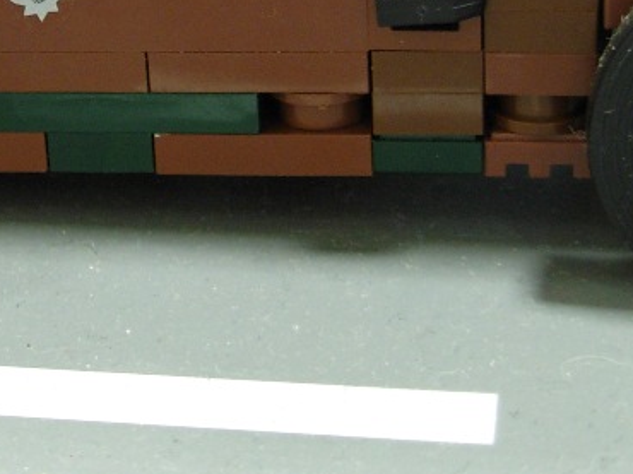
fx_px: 2632
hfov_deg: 13.6
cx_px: 70
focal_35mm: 144
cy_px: -75
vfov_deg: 10.1
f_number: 3.2
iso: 200
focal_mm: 8.5
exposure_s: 1/3.8
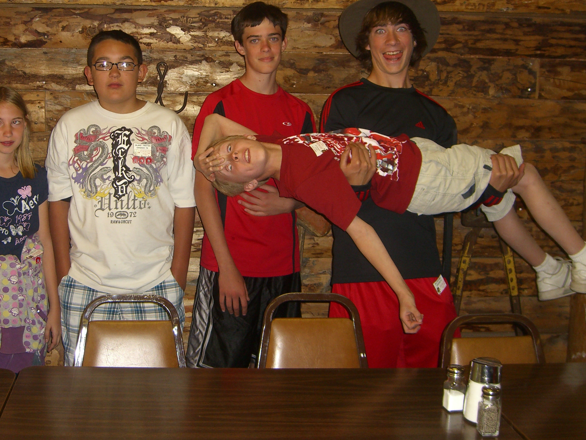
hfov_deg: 37.1
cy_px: 158
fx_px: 863
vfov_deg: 28.4
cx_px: 201
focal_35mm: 51
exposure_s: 1/60
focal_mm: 7.9
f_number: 2.8
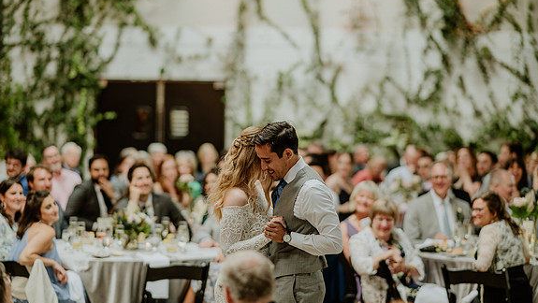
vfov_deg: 10.7
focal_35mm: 113
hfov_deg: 18.9
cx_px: 265
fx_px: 1613
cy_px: 151
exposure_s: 1/160
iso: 125
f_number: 1.8
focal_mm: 105
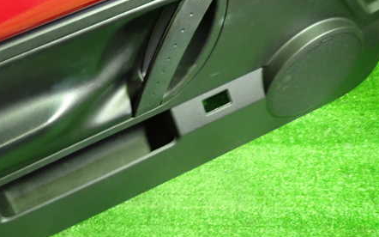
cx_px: 125
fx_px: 372
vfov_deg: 34.9
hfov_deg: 52.9
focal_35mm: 36
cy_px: 75
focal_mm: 4.5
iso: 640
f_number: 2
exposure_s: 1/30
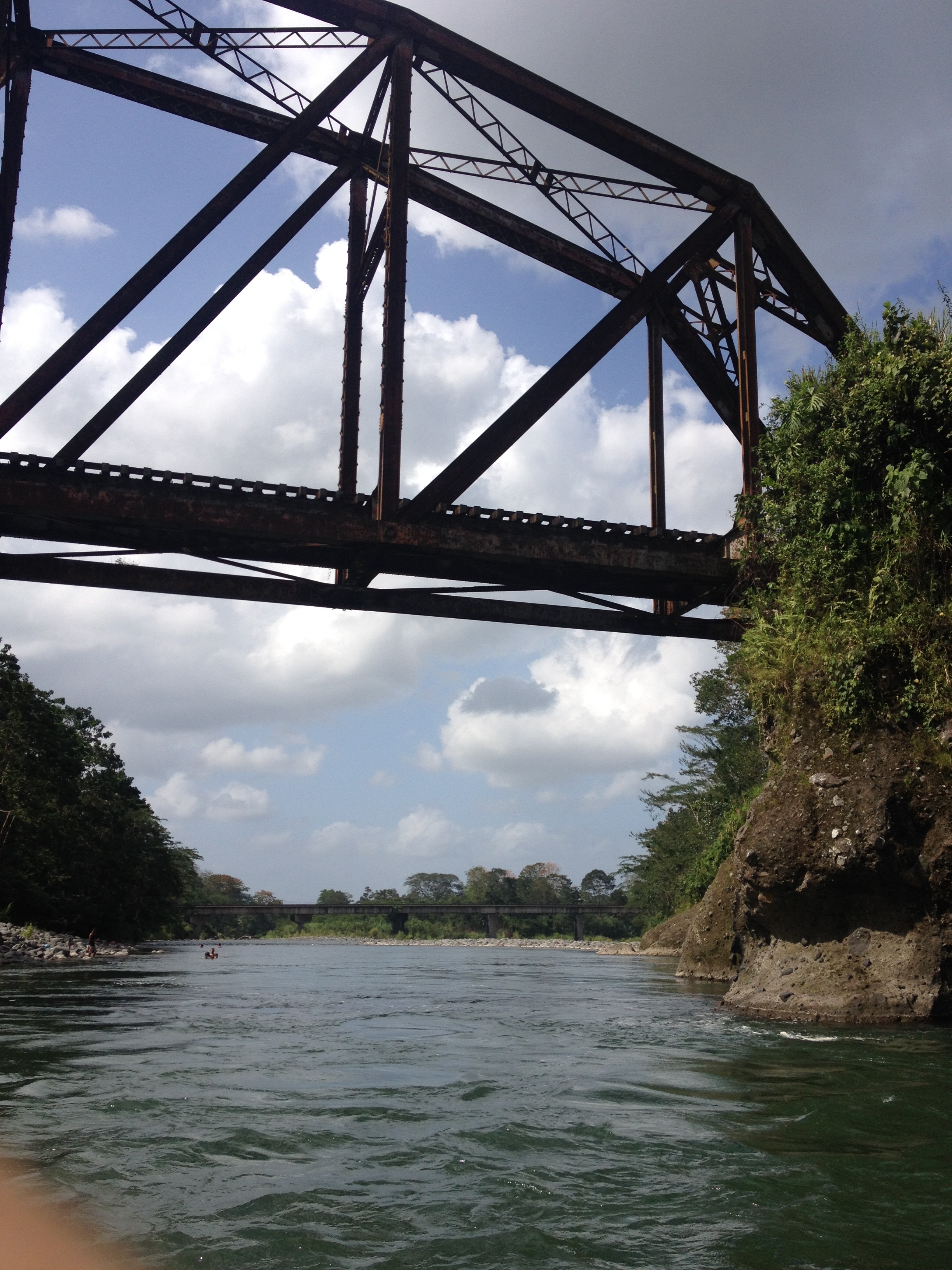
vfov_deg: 52.6
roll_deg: +2.9
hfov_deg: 40.7
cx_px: 476
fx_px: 1283
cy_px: 635
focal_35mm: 35
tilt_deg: +10.5
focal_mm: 4.28
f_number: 2.4
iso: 50
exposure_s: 1/2404
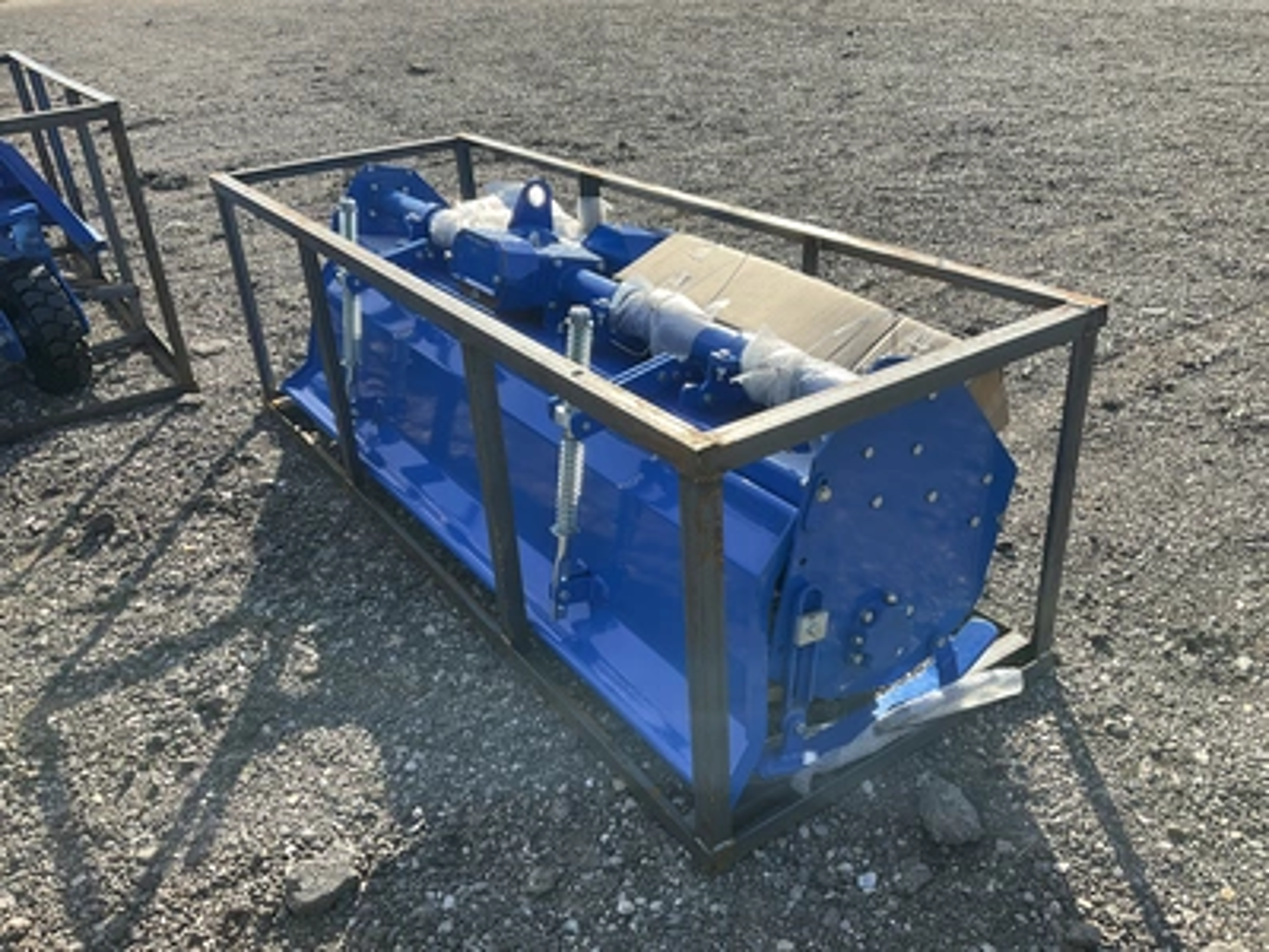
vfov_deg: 48.2
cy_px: 476
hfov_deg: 61.7
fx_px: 1063
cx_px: 634
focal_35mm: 29
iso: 25
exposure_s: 1/719
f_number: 1.8
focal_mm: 3
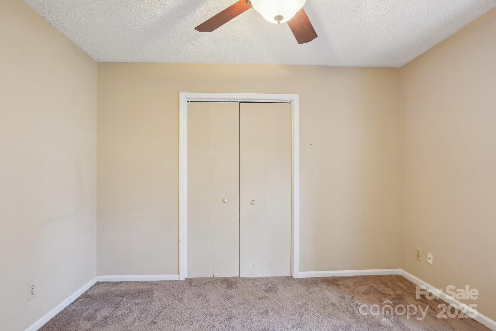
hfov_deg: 90.0
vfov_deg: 67.4
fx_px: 248
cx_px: 248
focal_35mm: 18
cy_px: 166
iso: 400
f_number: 8
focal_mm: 18
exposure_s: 1/4
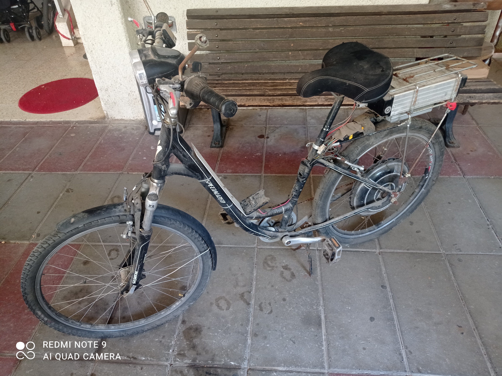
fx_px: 406
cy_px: 188
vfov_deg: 49.7
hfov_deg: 63.5
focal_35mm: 28
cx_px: 251
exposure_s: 1/33.3
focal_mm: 4.74
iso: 240
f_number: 1.79
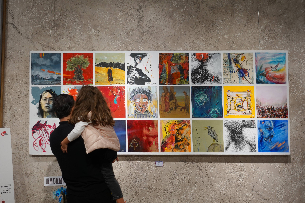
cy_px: 102
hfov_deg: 41.9
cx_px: 152
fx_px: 398
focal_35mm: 47
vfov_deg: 28.6
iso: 125
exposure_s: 1/60
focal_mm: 17.59
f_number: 2.8
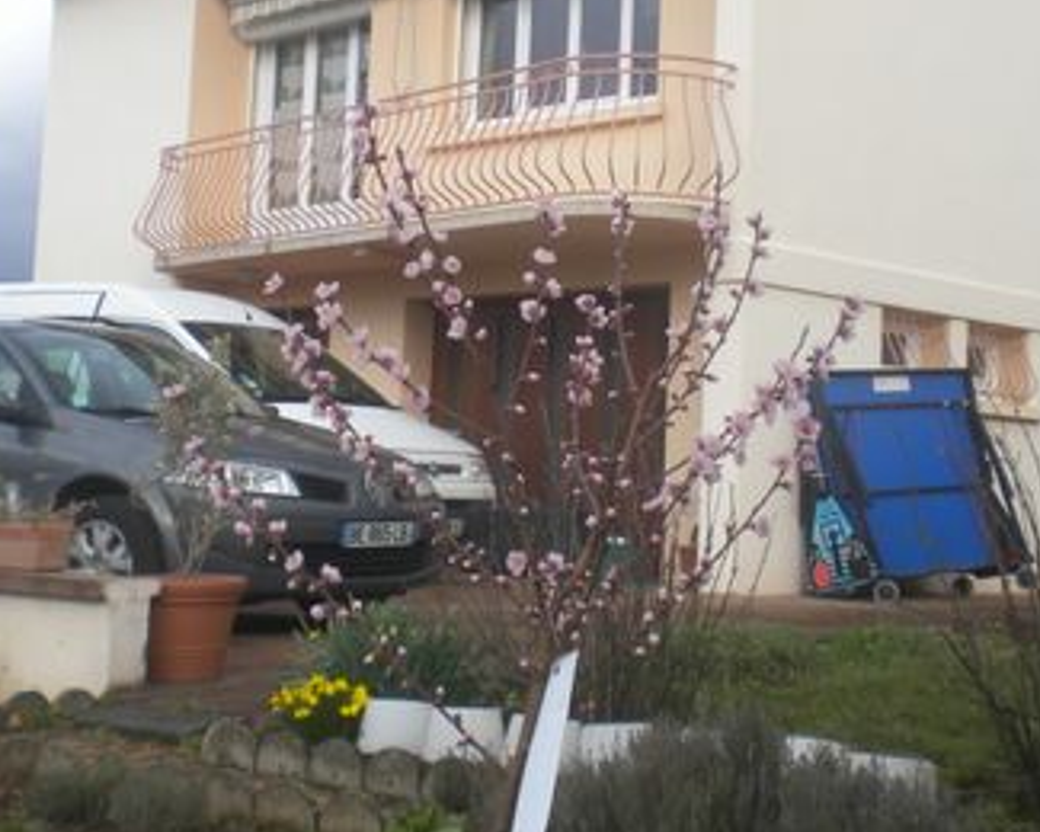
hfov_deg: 30.0
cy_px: 285
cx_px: 547
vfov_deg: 24.1
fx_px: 1939
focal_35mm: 63
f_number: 4.6
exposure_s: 1/192
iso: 80
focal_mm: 6.3
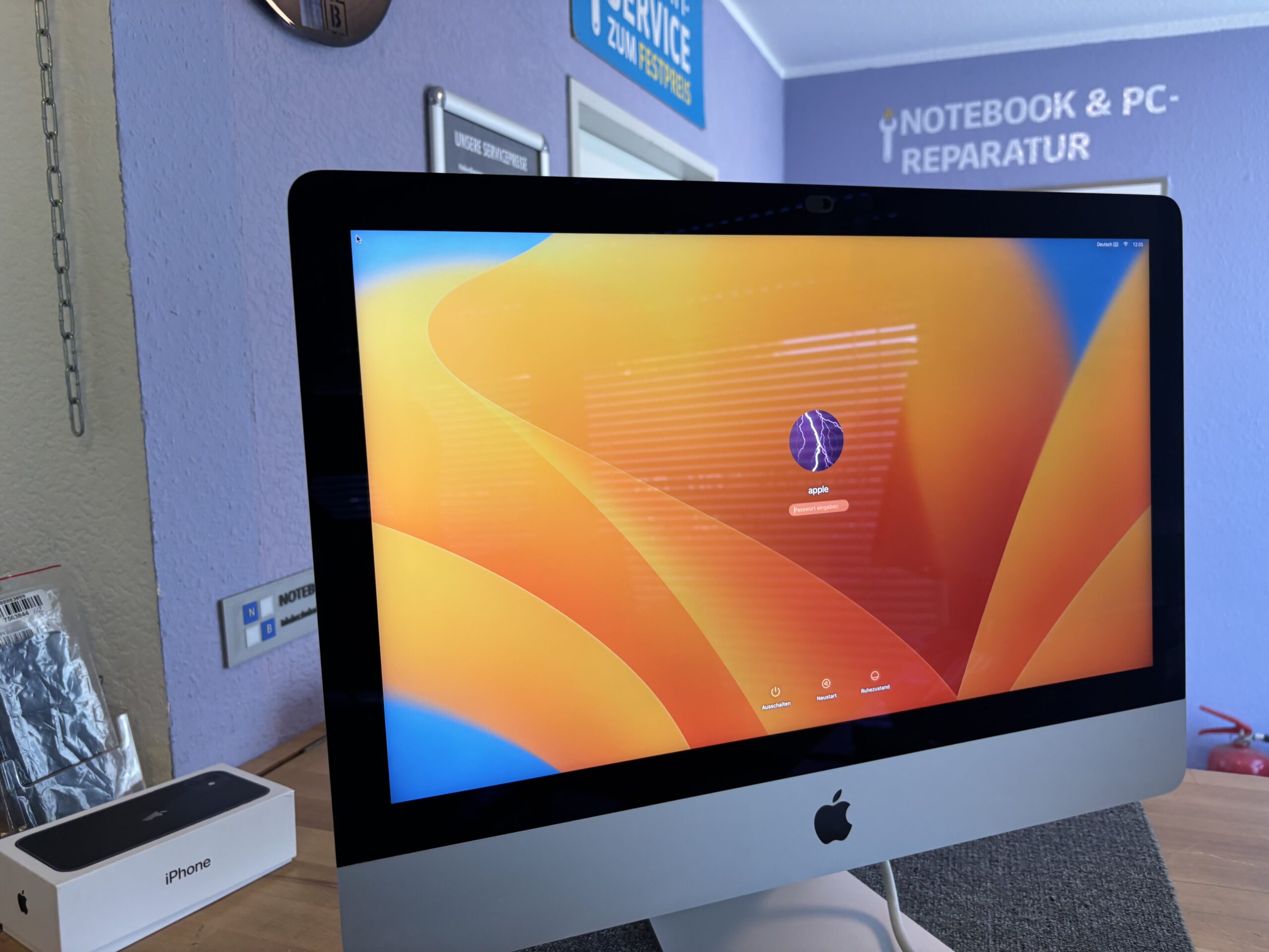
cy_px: 476
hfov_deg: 67.3
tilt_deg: -7.9
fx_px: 953
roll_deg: +2.1
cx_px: 634
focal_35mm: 26
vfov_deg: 53.1
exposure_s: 1/100
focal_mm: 5.96
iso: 80
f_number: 1.6
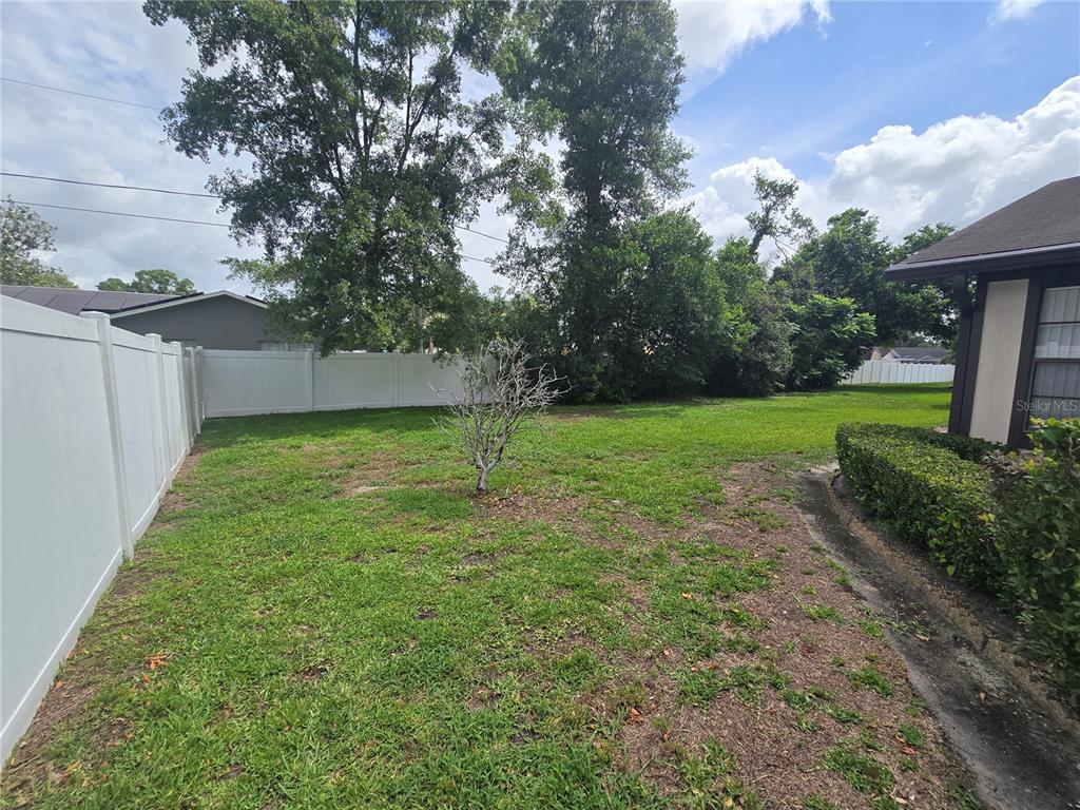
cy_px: 405
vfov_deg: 89.9
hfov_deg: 106.2
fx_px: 406
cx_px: 540
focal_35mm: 13
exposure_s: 1/2812
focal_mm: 2.2
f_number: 2.2
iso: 50
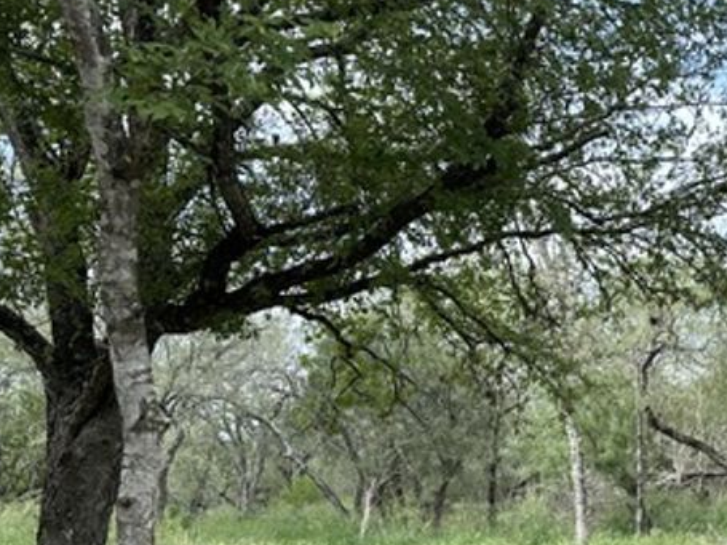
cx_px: 690
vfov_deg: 26.9
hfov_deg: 33.2
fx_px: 1134
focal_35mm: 54
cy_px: 358
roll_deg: +1.7
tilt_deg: +7.0
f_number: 1.78
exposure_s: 1/980
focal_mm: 6.86
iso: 80
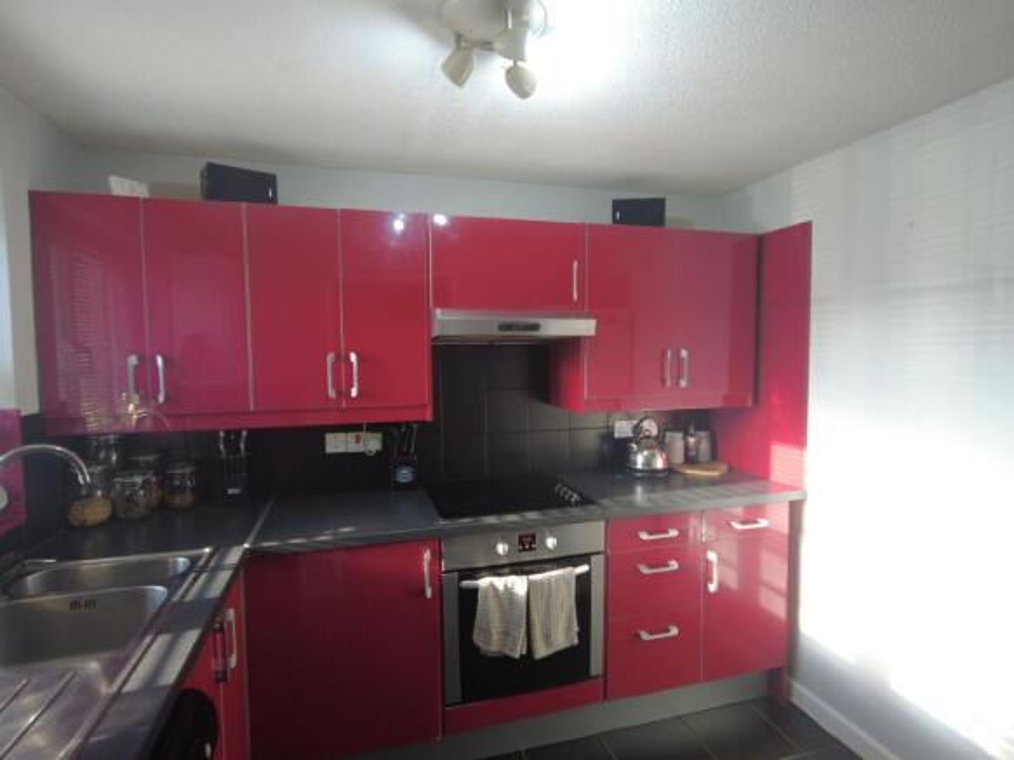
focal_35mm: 15
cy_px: 380
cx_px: 507
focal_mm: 3.2
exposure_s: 1/15
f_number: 1.8
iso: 200
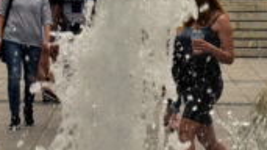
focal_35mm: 294
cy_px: 47
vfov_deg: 4.1
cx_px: 279
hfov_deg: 7.3
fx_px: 2080
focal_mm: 75
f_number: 22
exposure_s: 1/320
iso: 1000
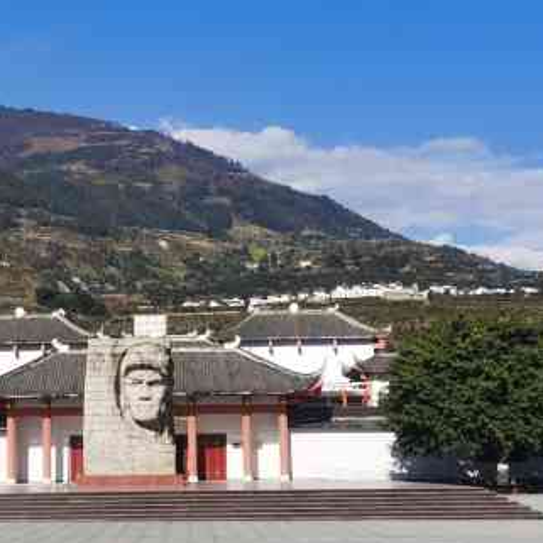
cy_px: 251
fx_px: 1473
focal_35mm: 83
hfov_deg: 20.7
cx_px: 129
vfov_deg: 20.9
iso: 50
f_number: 1.6
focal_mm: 5.56
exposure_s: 1/10000
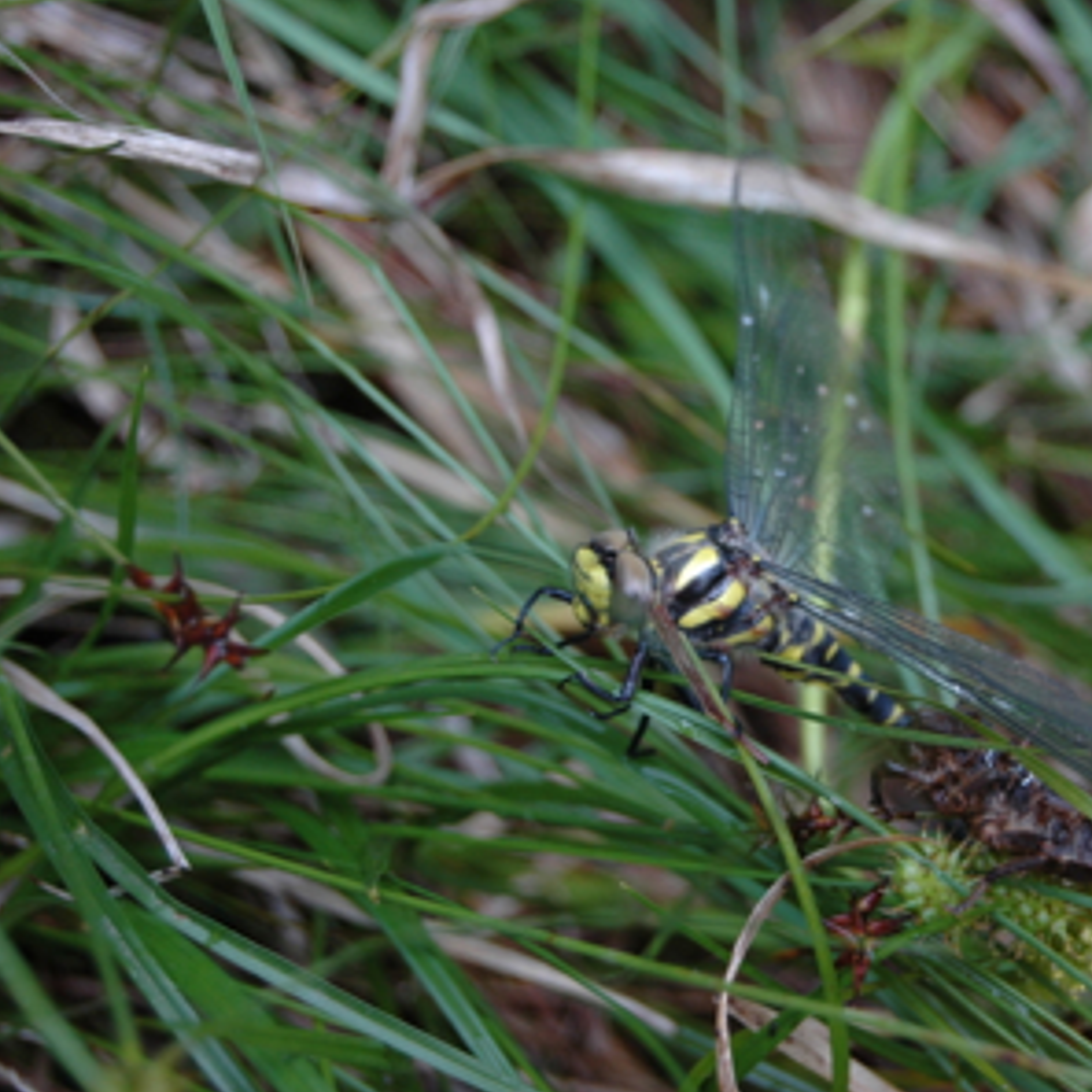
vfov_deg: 16.3
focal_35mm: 107
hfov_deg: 16.3
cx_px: 777
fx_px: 3806
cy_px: 542
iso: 360
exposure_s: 1/125
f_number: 5.6
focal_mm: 55
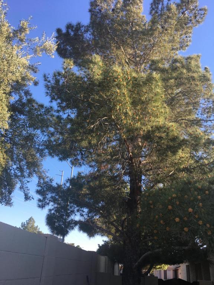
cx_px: 107
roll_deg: -3.5
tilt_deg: +26.2
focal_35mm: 29
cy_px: 142
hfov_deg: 48.2
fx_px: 239
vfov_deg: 61.7
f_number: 2.2
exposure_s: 1/348
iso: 25
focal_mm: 4.15
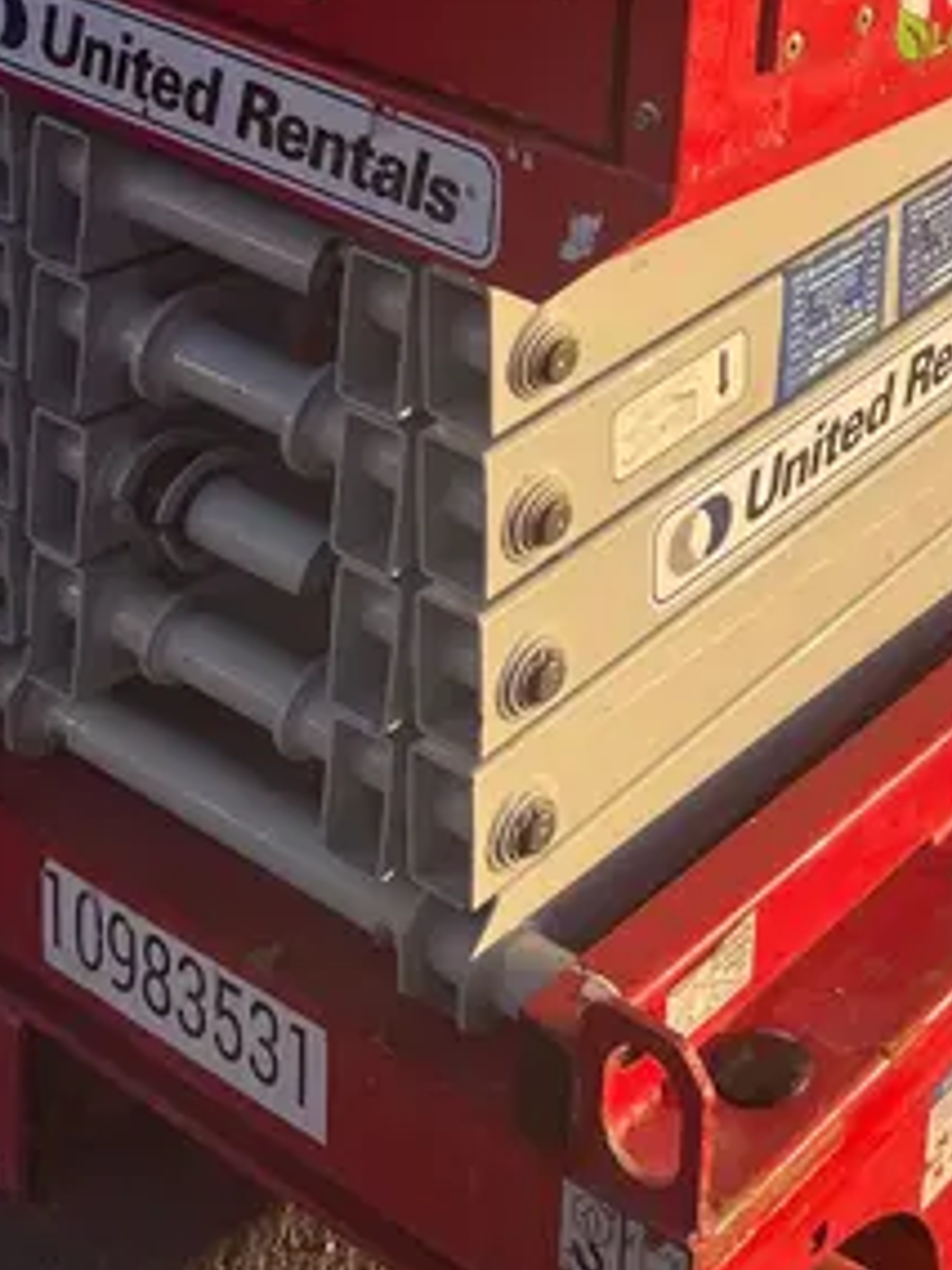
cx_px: 1091
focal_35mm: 67
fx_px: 2457
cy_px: -306
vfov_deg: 25.6
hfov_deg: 20.7
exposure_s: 1/1623
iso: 50
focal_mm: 5.1
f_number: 1.6
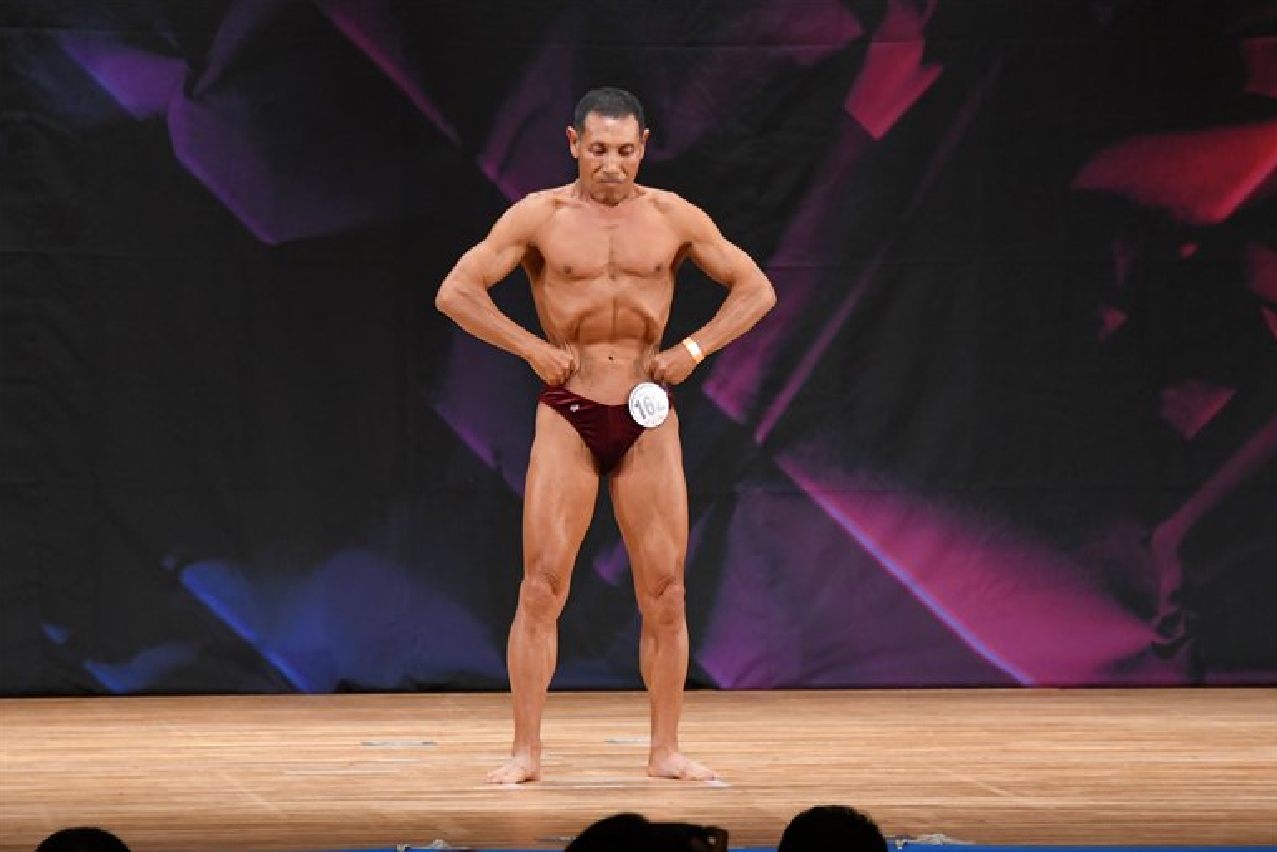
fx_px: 10182
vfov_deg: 4.8
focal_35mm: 287
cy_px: 427
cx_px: 638
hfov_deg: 7.2
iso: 3200
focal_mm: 190
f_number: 5.6
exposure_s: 1/400
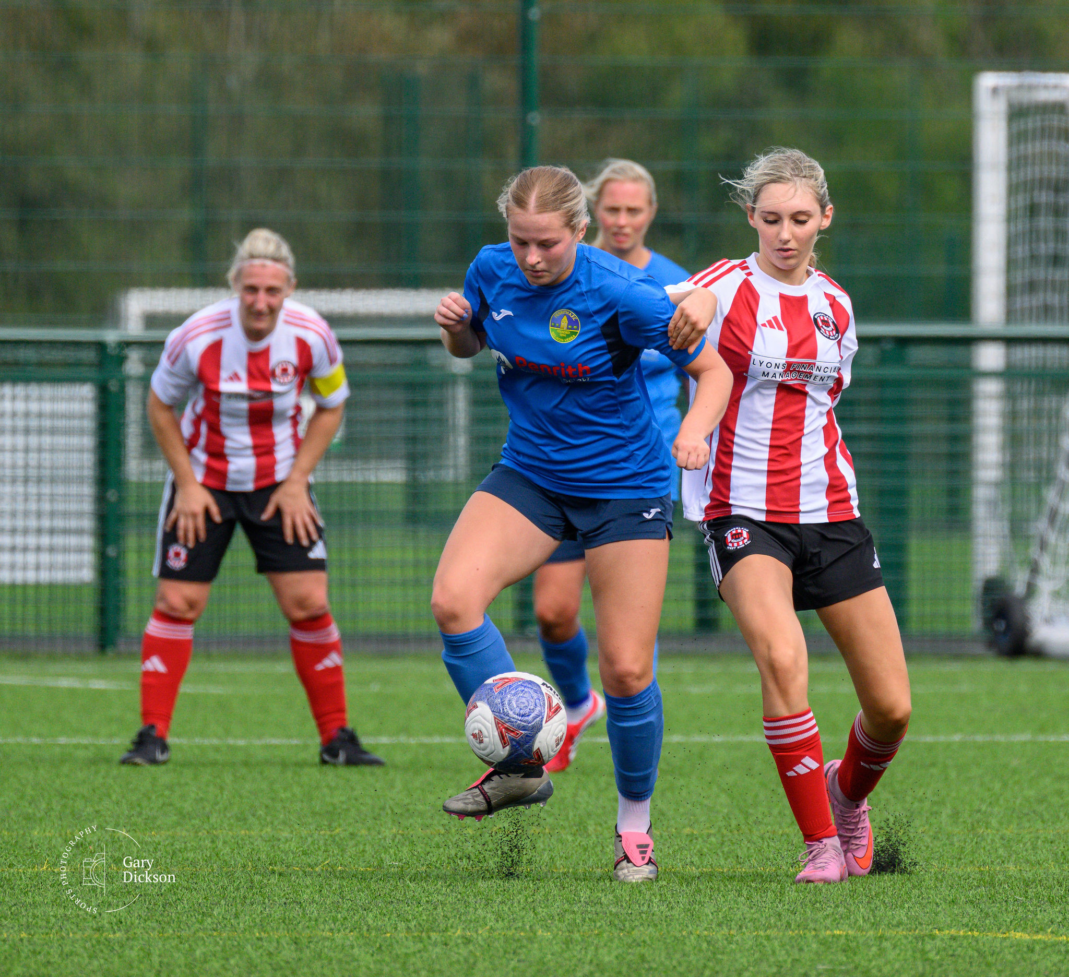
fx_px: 27539
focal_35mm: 823
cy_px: 157
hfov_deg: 2.2
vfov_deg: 2.0
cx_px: 795
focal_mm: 400
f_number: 5.6
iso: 640
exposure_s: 1/1600
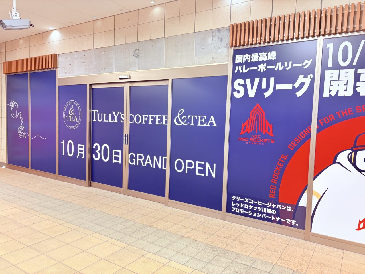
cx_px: 182
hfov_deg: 67.3
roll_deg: -1.7
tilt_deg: -4.4
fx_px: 274
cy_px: 137
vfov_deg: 53.1
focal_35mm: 26
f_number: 1.6
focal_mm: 5.96
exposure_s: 1/50
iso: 125
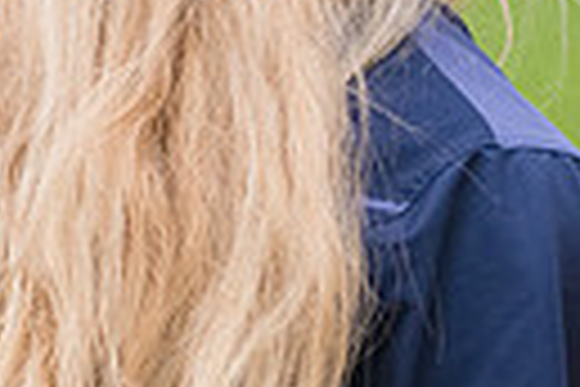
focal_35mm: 900
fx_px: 14499
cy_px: -241
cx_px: 427
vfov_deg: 1.5
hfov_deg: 2.3
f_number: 5.6
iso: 2500
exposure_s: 1/1600
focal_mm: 200
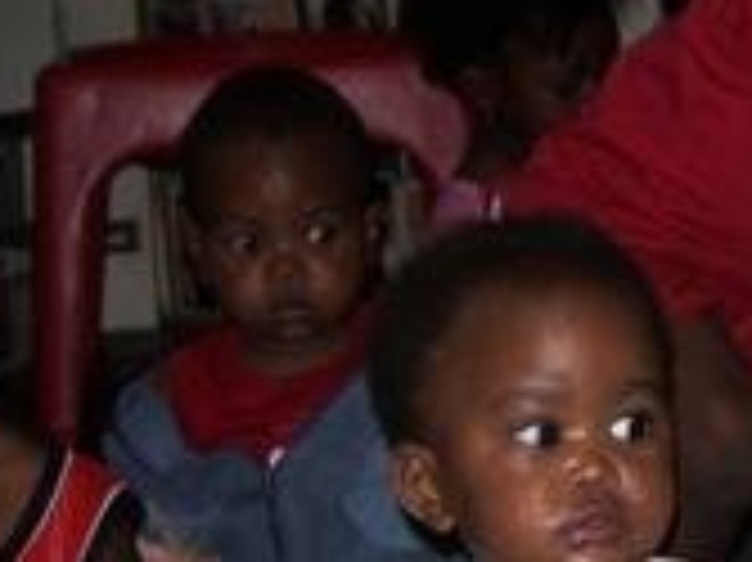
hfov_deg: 12.7
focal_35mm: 150
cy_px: 546
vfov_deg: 9.8
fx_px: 3256
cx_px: 986
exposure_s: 1/50
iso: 100
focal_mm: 8.2
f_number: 3.1
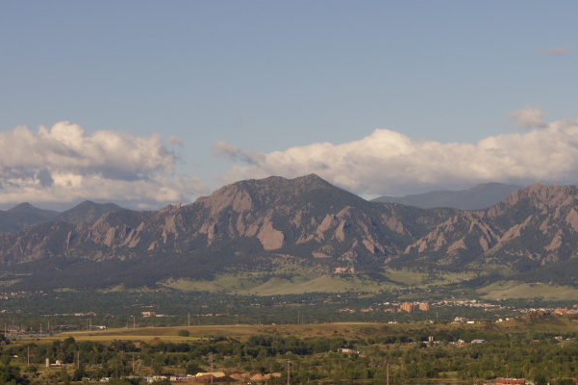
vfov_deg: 9.1
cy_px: 230
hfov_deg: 13.6
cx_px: 377
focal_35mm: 151
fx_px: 2422
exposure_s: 1/125
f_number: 16
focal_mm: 55
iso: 100
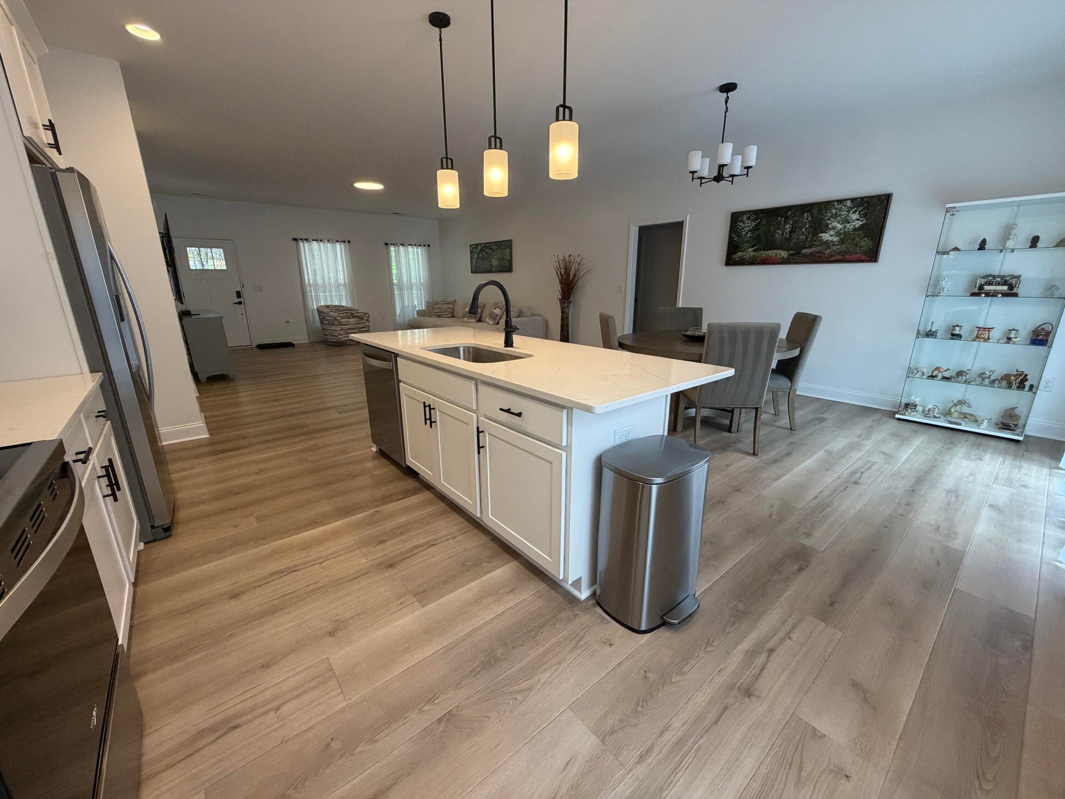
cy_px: 400
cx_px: 532
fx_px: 431
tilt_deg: -16.0
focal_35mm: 14
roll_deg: +1.0
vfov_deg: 85.7
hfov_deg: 102.1
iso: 320
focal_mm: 2.22
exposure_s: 1/120
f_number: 2.2
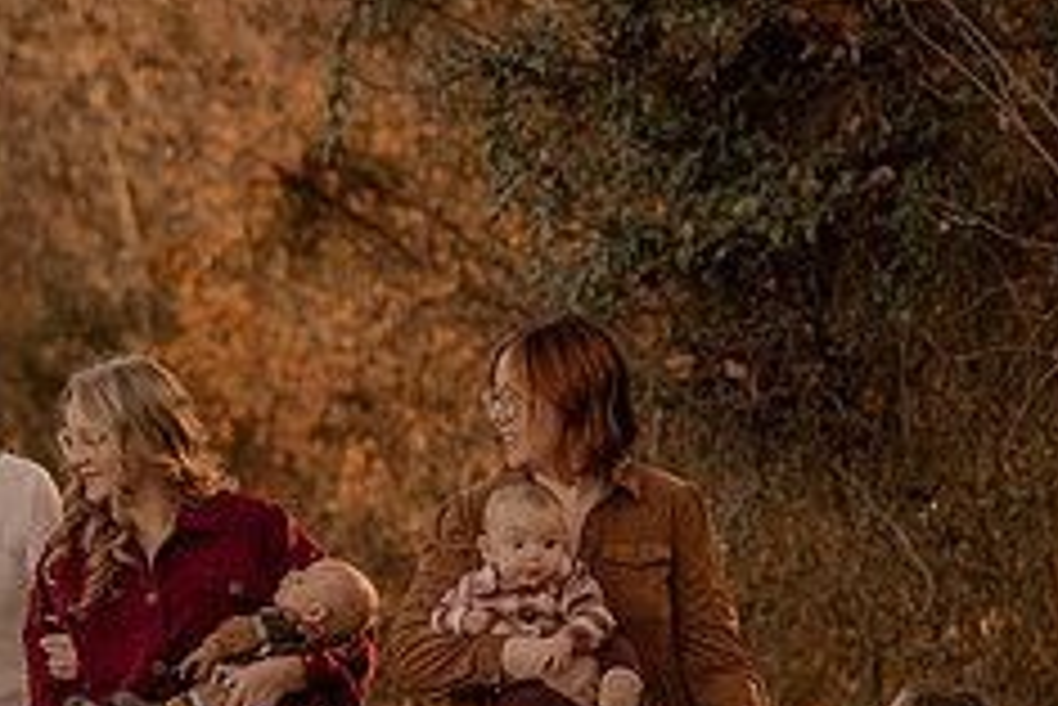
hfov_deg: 9.8
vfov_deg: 6.5
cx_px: 243
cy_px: 708
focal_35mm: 210
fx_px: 6175
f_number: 2.8
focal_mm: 85
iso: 200
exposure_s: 1/320
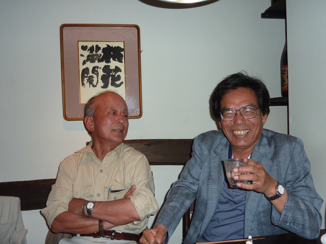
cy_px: 122
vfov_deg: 48.2
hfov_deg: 61.7
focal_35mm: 29
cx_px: 163
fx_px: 273
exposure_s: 1/30
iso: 100
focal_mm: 4.1
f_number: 3.3
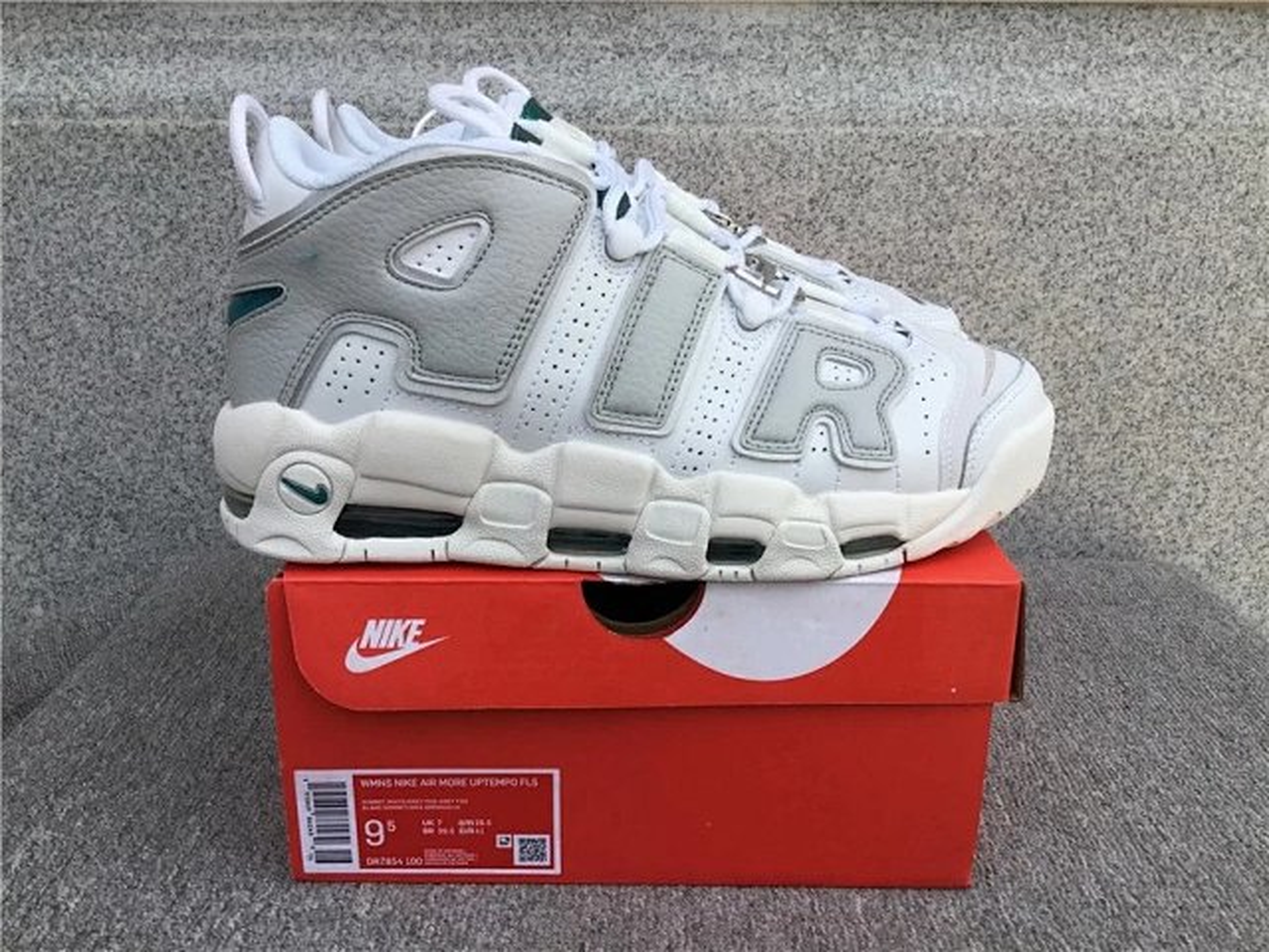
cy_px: 476
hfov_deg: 58.4
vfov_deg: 45.4
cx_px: 634
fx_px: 1136
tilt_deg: -18.3
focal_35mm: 31
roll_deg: -0.1
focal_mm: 3.3
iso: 25
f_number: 2.4
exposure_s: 1/823
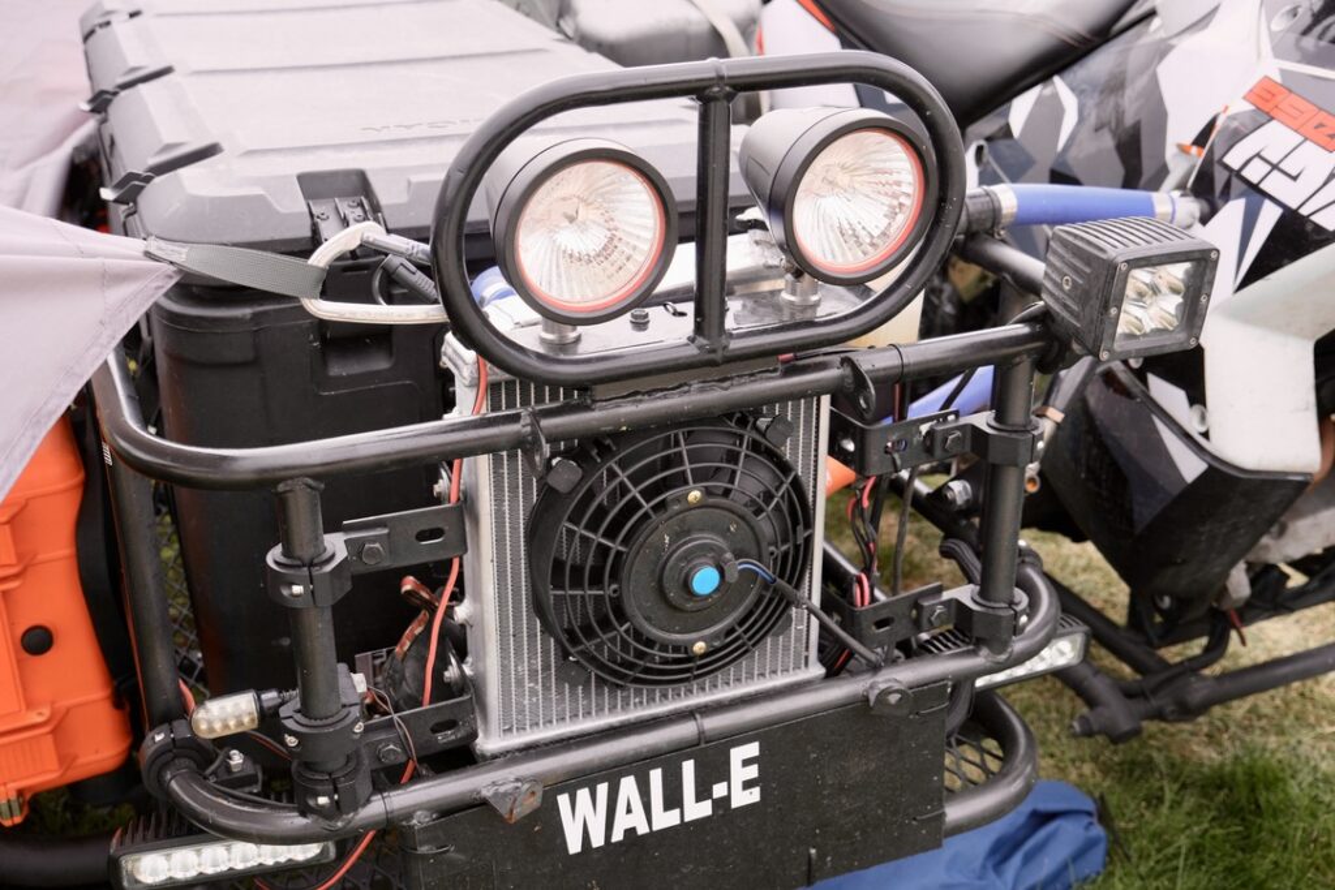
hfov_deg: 49.5
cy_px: 445
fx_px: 1446
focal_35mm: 39
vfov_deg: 34.2
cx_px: 668
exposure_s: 1/140
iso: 320
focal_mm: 26
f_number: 5
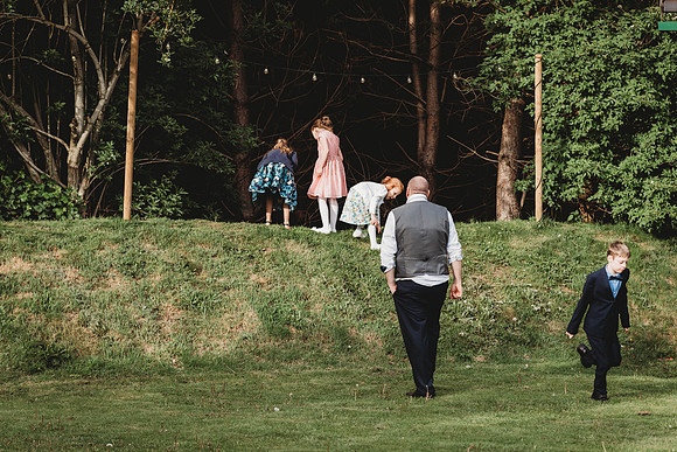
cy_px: 226
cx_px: 338
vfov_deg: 16.1
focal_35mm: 85
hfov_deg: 23.9
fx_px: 1599
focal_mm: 85
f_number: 2.8
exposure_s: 1/1250
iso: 200
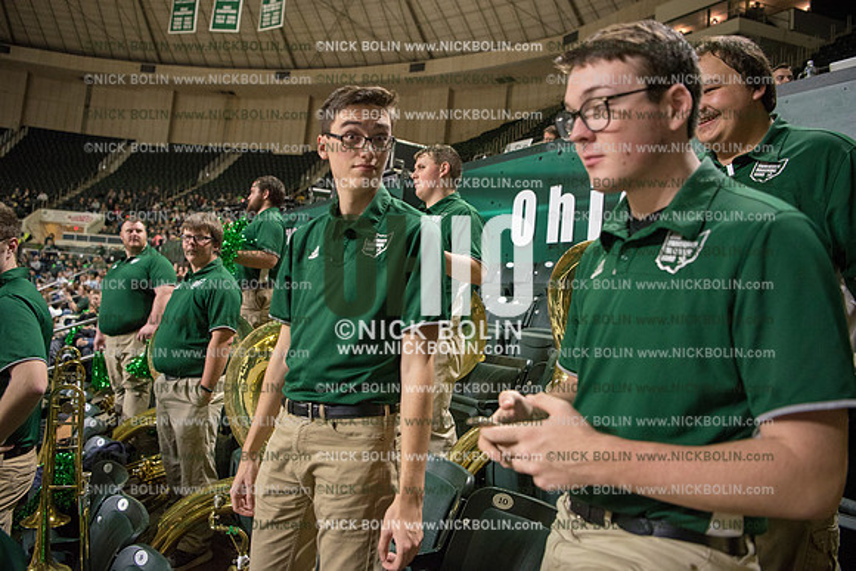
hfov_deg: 73.7
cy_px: 286
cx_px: 428
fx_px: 571
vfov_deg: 53.2
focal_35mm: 24
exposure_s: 1/400
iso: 2500
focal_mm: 24
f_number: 2.8
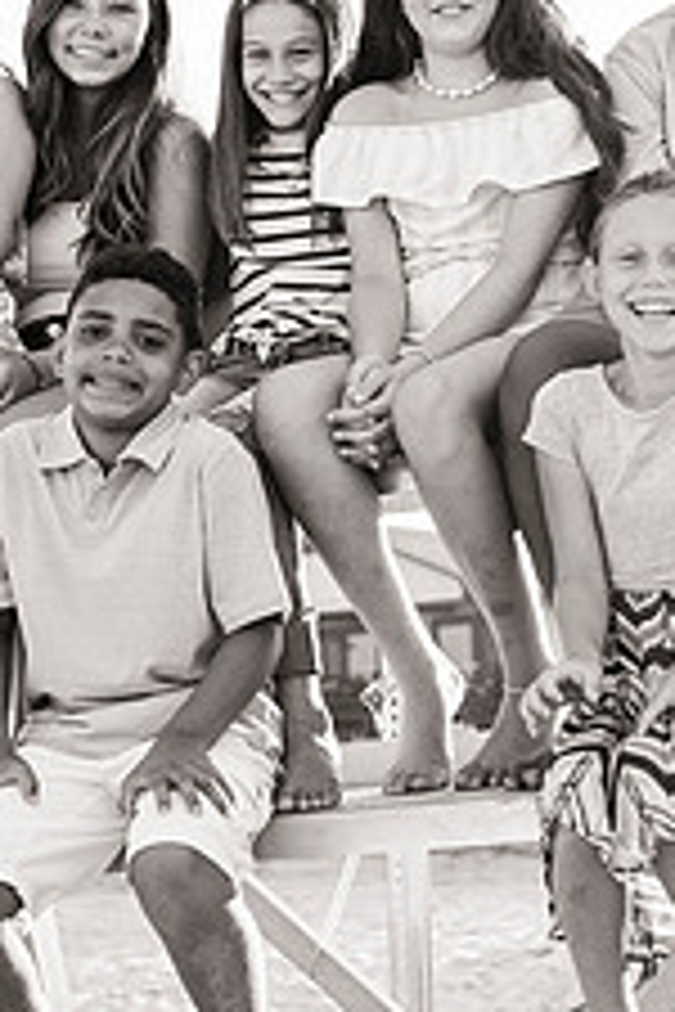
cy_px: 463
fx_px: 2812
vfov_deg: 20.4
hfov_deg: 13.7
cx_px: 340
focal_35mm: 100
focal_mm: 50
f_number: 4
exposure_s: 1/1600
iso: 640
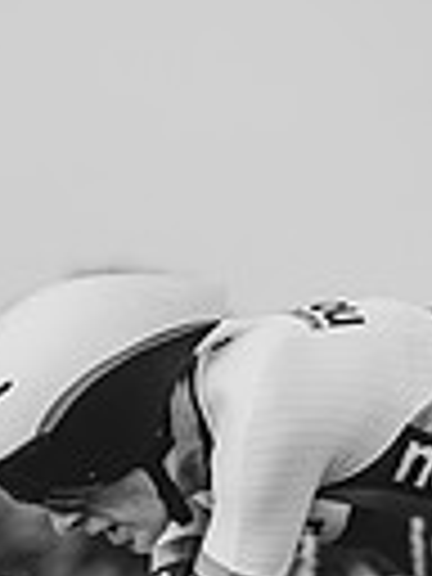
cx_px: 468
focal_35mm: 622
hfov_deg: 2.4
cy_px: 666
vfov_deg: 3.2
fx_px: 10350
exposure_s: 1/1000
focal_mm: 123
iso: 320
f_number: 4
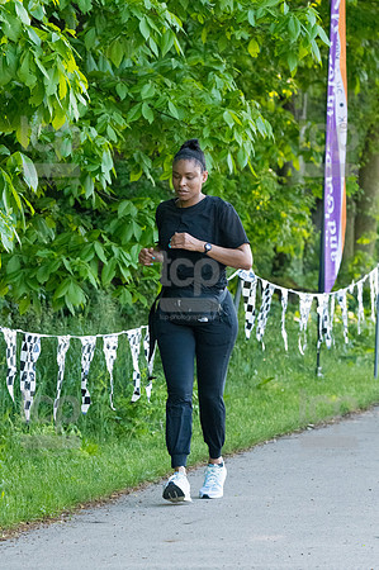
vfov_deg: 8.9
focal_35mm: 232
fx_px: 3672
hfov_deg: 5.9
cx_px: 190
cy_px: 285
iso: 4000
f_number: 5.6
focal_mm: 155
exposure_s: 1/1600
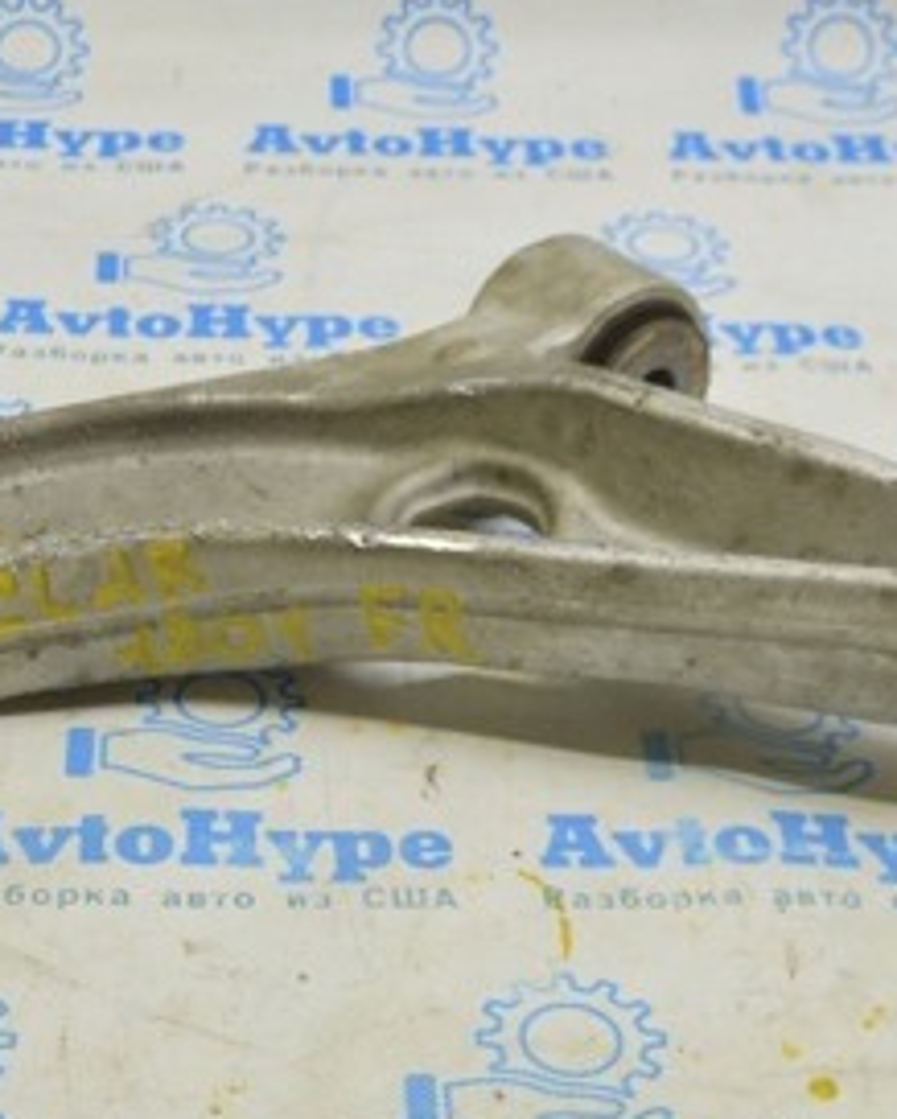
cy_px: 669
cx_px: 387
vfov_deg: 22.2
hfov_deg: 17.9
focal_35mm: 86
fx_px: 2851
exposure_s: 1/25
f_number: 5.6
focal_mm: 26
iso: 400
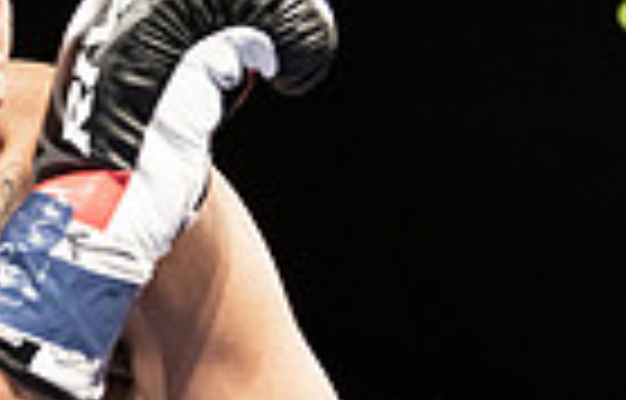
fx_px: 4930
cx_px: 538
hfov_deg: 7.3
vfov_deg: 4.6
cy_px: 472
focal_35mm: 287
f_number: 2.8
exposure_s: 1/1000
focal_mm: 58
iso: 2500
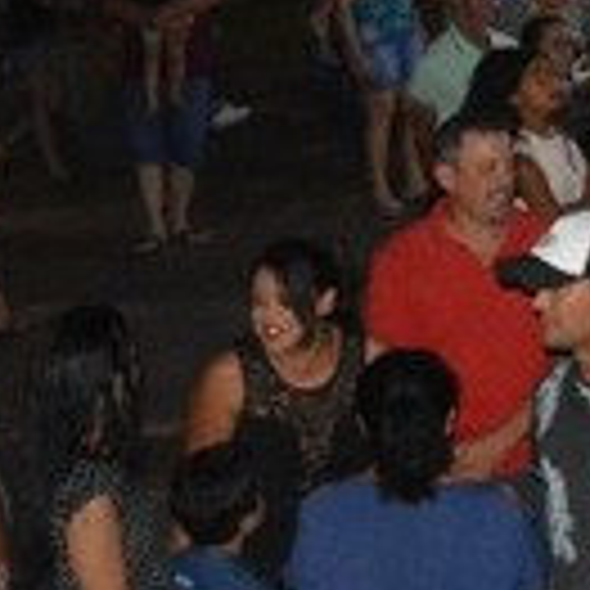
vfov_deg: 10.8
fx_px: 3047
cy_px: -142
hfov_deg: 9.7
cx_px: 1464
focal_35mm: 158
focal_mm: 18
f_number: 3.5
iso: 3200
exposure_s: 1/60
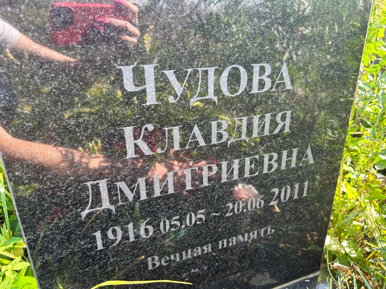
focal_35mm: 26
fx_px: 290
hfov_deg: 67.3
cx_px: 193
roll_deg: -0.3
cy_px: 144
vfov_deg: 53.1
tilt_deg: -23.3
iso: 32
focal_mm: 5.7
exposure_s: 1/136
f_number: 1.5
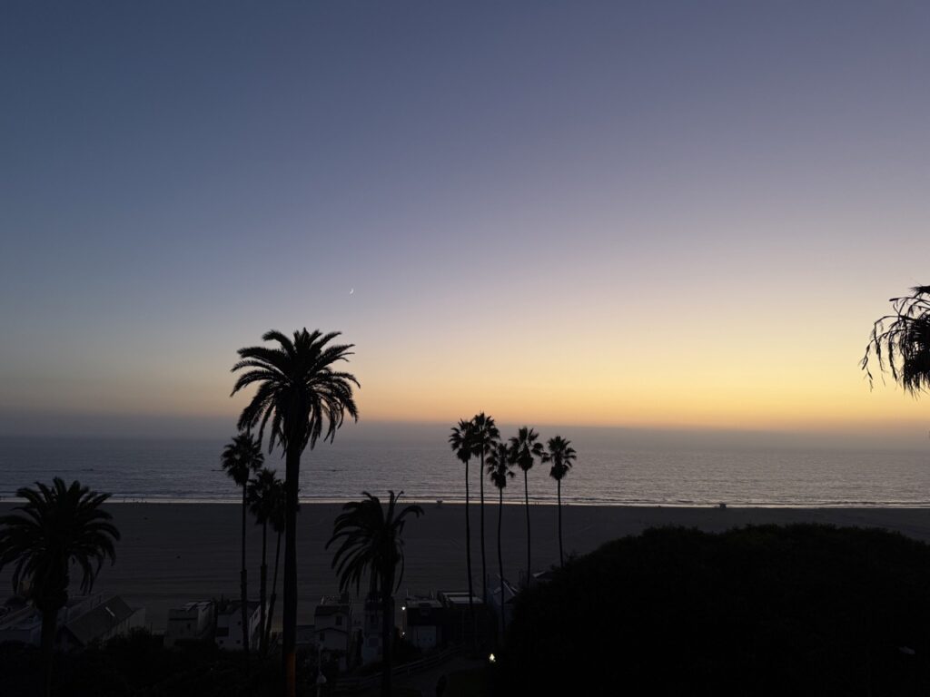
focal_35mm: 24
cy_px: 348
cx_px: 465
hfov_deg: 71.6
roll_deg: -1.1
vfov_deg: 56.8
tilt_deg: +7.8
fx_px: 645
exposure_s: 1/121
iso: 100
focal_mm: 6.76
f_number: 1.78
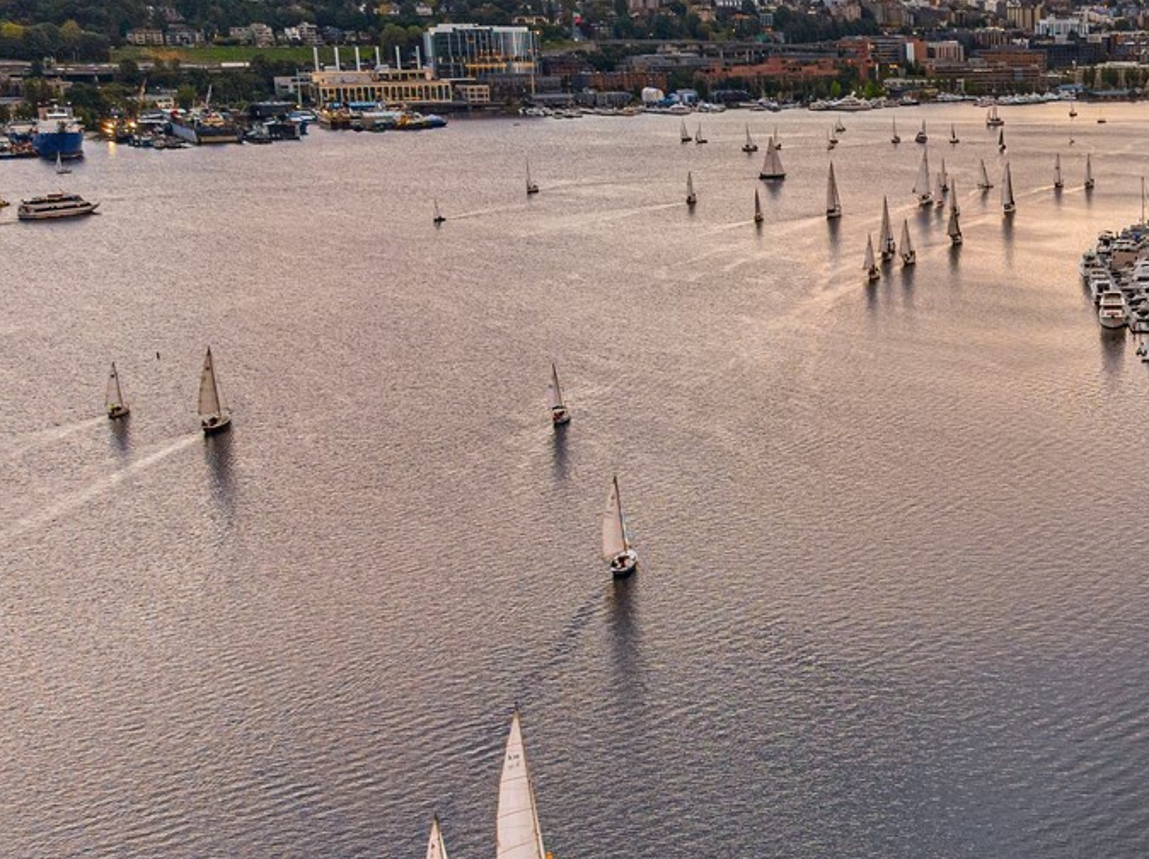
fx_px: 1890
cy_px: 557
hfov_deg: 30.4
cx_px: 1254
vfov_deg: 25.5
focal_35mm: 57
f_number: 2.8
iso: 150
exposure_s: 1/200
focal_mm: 12.29
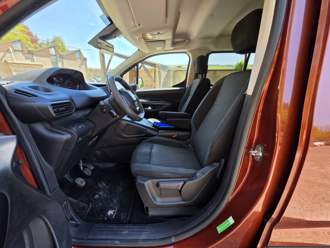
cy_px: 124
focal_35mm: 13
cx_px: 165
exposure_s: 1/100
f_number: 1.9
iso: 16
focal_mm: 2.2
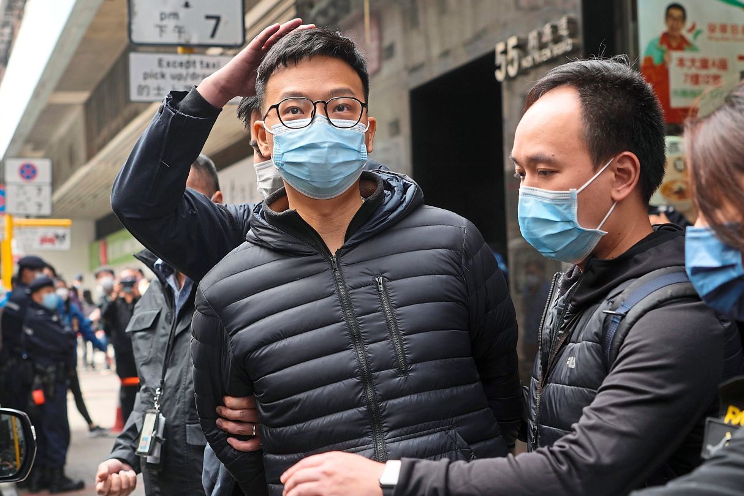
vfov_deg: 27.5
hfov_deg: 40.3
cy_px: 245
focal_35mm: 49
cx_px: 375
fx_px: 1013
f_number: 2.8
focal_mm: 32
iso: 160
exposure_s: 1/400
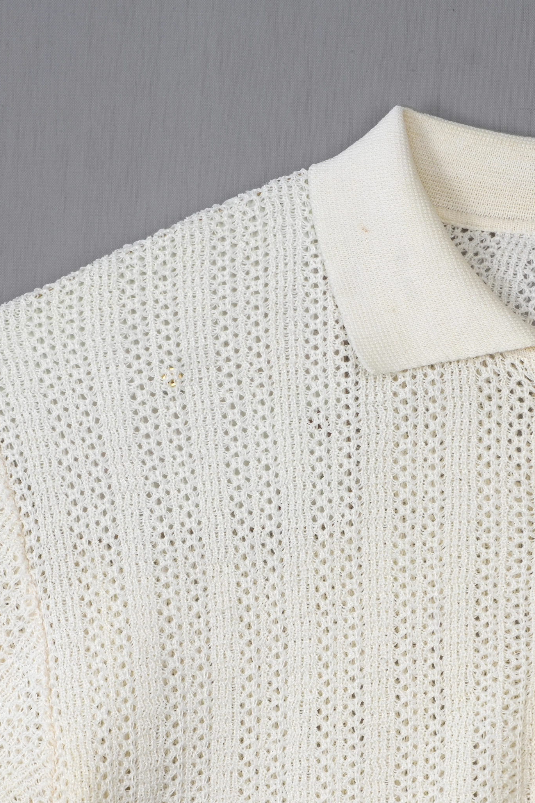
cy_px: 560
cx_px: 301
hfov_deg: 6.9
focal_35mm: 200
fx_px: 4451
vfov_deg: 10.3
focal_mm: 95
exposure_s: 1/60
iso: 320
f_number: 9
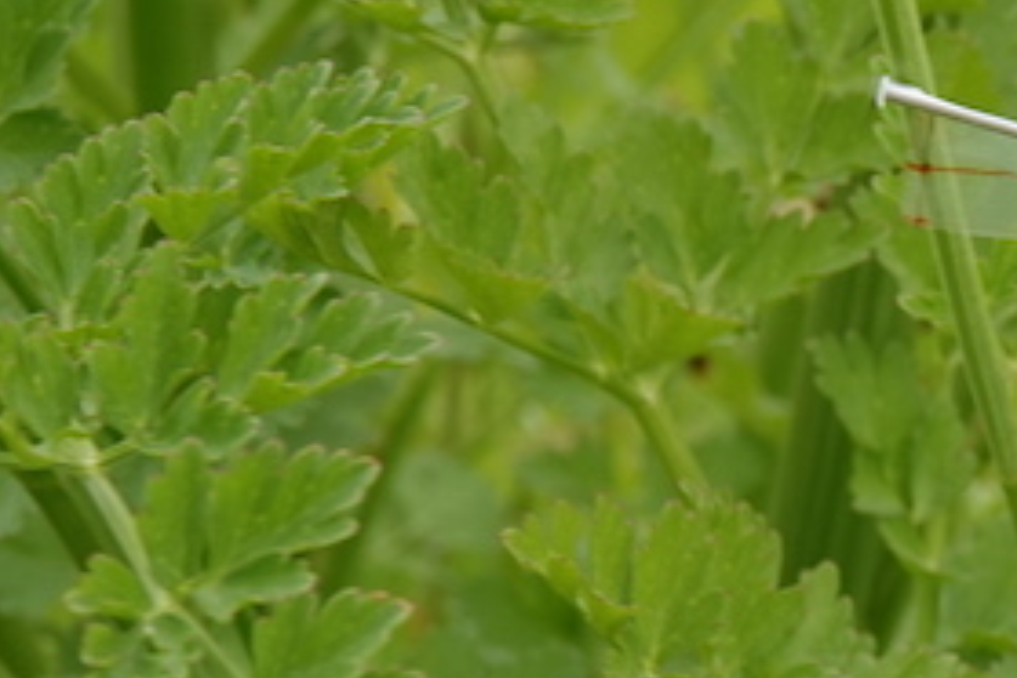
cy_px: 530
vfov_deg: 9.3
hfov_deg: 13.0
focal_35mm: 148
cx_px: 1582
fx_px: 4181
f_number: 3.2
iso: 100
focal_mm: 16.31
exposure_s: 1/60
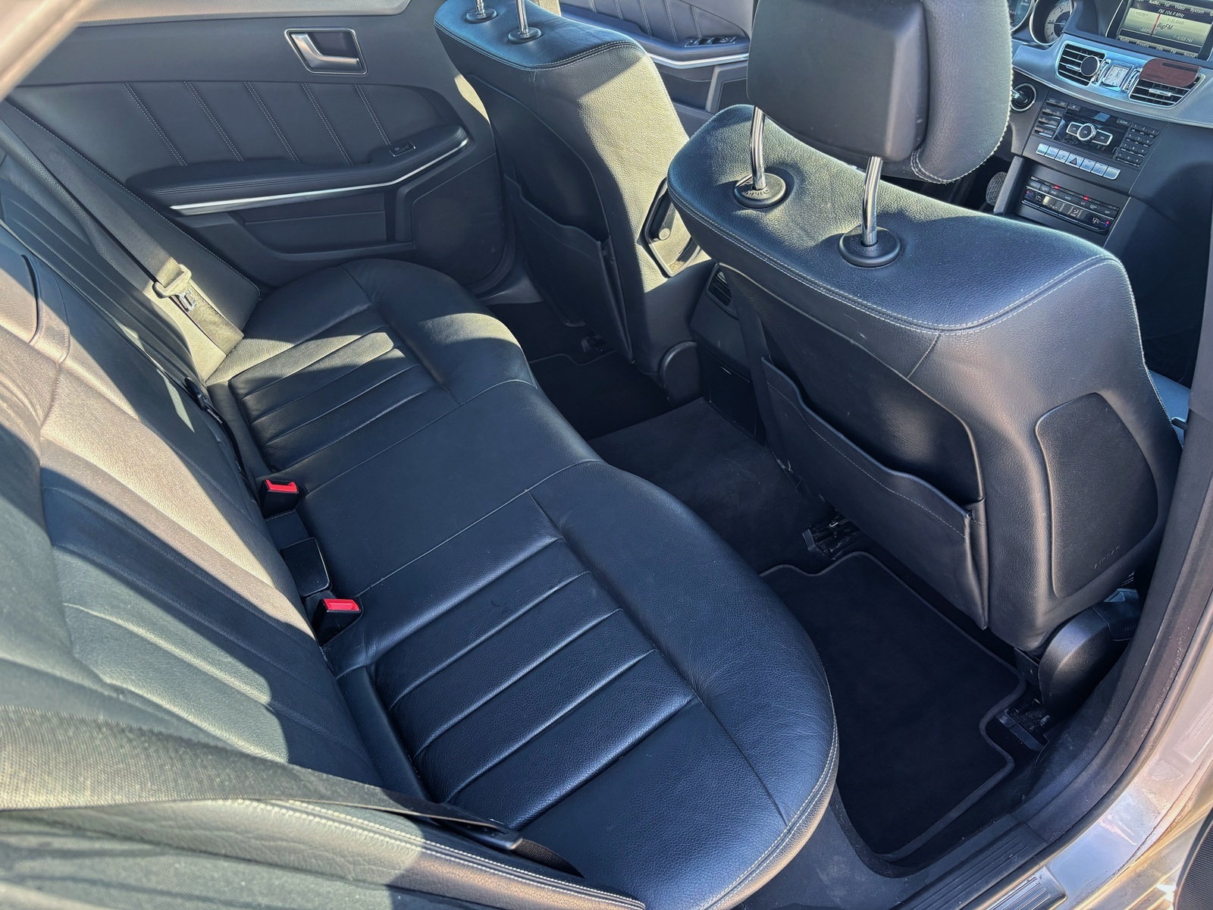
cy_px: 455
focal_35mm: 26
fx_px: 911
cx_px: 606
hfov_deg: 67.3
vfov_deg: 53.1
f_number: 1.6
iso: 125
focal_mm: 5.96
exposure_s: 1/117
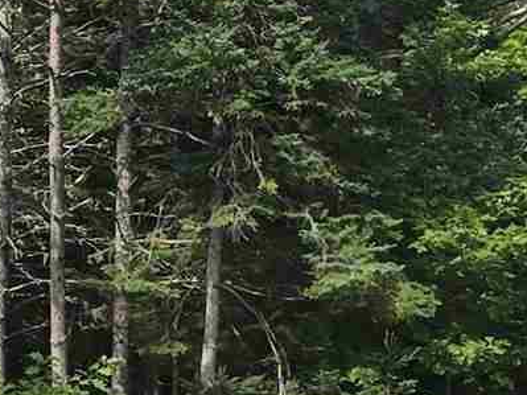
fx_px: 2694
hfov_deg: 10.8
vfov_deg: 8.3
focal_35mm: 177
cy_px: 491
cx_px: -231
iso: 12
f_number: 1.7
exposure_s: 1/554
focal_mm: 6.3
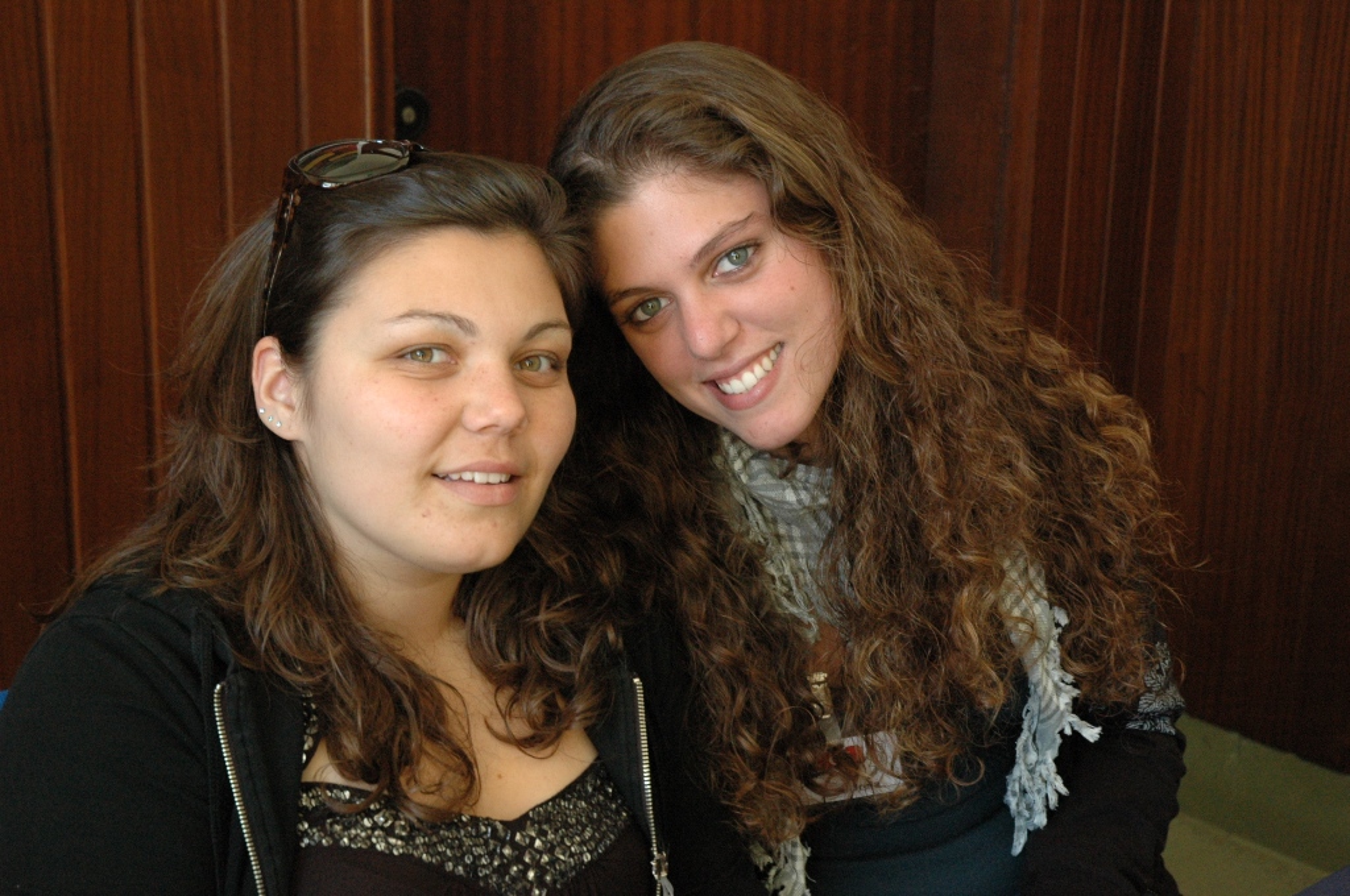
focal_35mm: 69
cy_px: 448
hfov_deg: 29.3
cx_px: 675
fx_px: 2584
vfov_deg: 19.7
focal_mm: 46
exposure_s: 1/40
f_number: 5.6
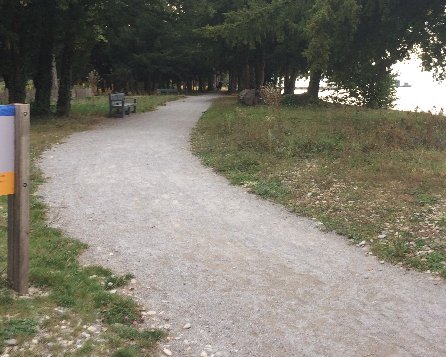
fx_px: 594
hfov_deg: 41.1
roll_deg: -1.2
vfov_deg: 32.9
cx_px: 247
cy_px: 94
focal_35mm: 45
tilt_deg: -1.3
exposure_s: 1/60
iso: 40
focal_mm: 4.15
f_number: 2.2
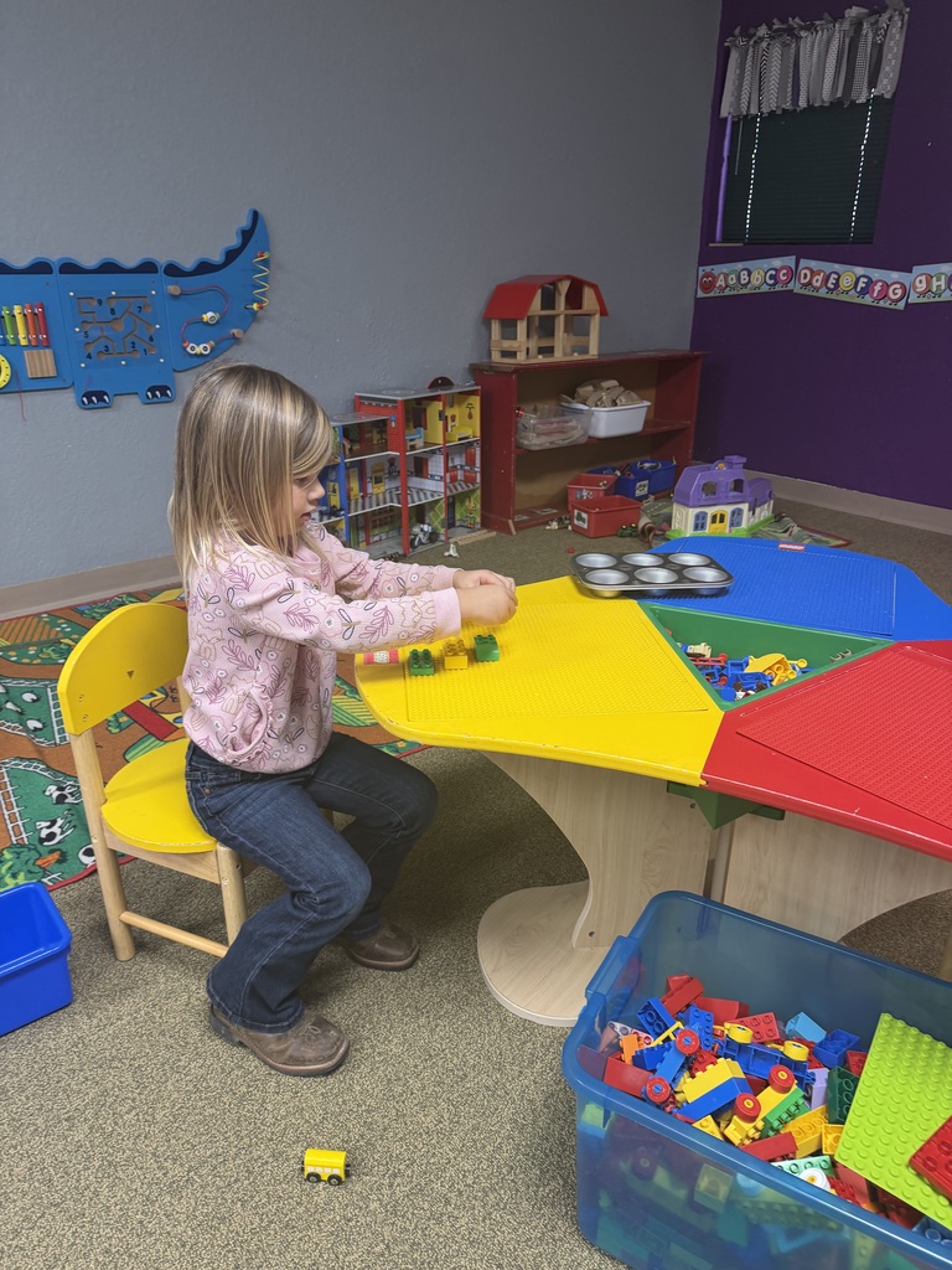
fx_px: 880
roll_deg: -1.0
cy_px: 635
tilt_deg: -23.6
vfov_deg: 71.6
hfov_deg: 56.8
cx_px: 476
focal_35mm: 24
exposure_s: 1/60
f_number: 1.78
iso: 160
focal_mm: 6.76
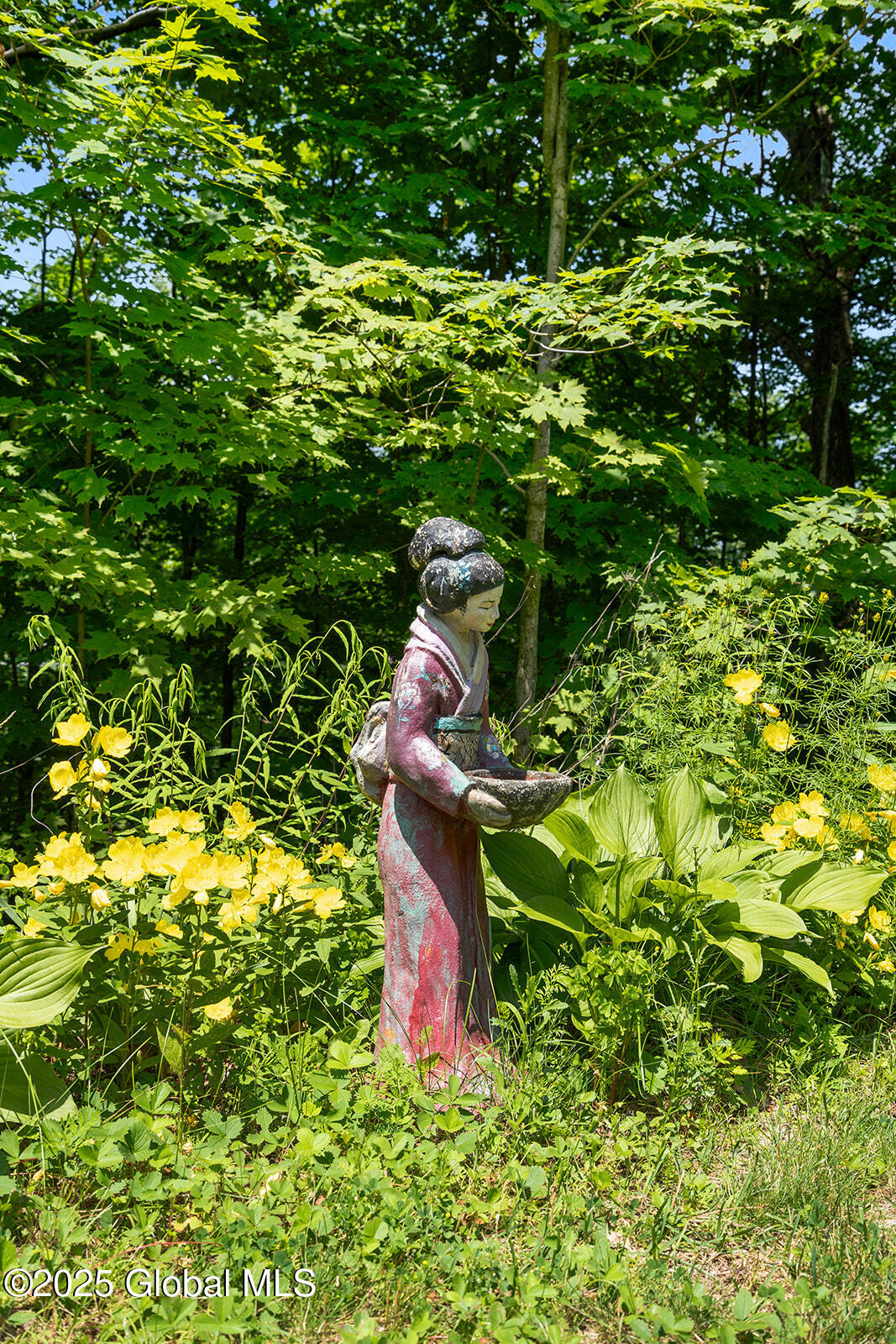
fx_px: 1306
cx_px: 448
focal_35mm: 35
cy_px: 672
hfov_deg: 37.9
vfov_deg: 54.4
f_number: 8
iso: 100
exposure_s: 1/250
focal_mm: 35
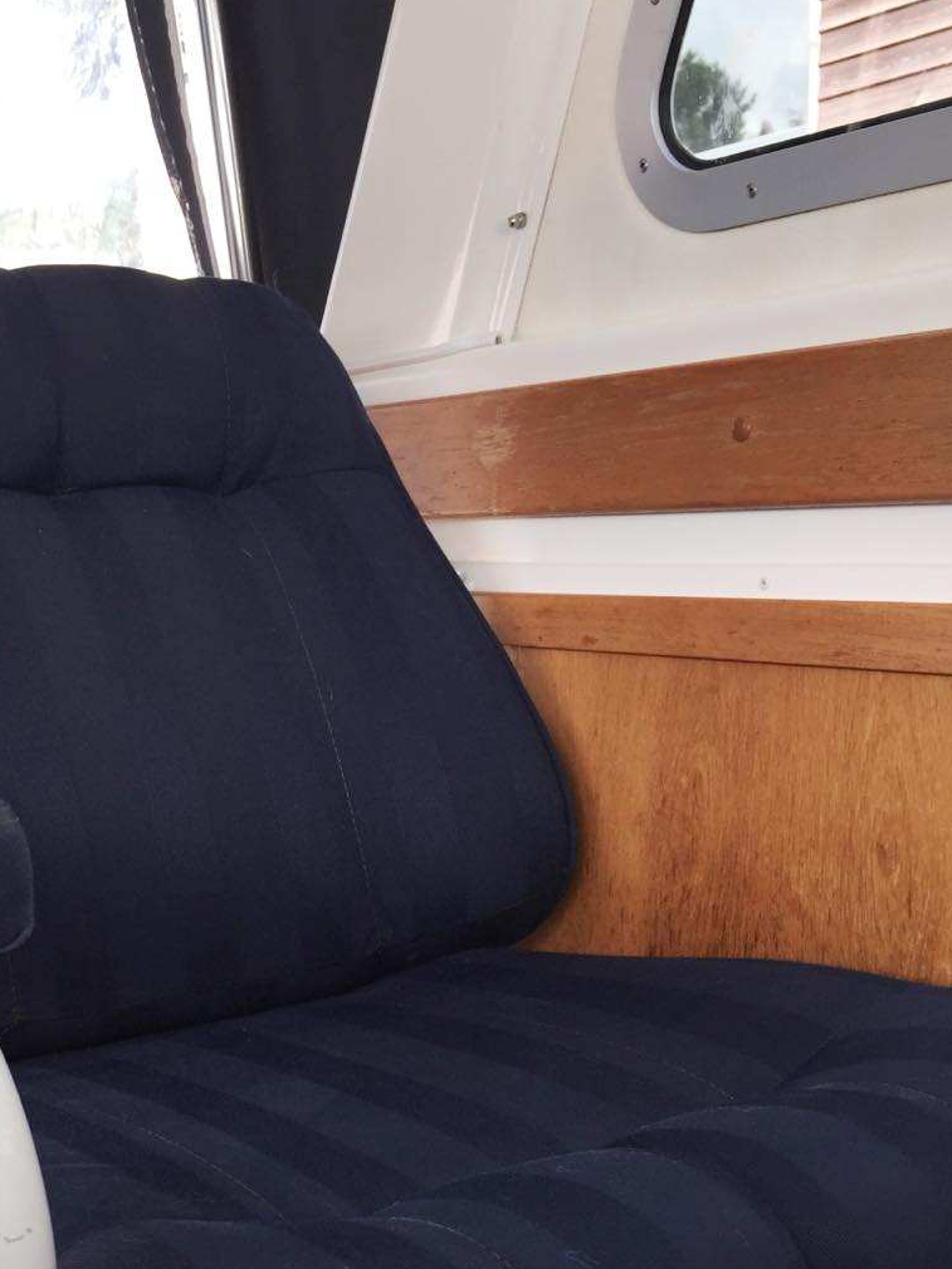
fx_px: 1686
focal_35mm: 46
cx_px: 204
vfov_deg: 40.4
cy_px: 900
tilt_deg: -12.1
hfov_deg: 30.8
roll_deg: +3.5
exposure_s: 1/231
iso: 32
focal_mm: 4.15
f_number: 2.2
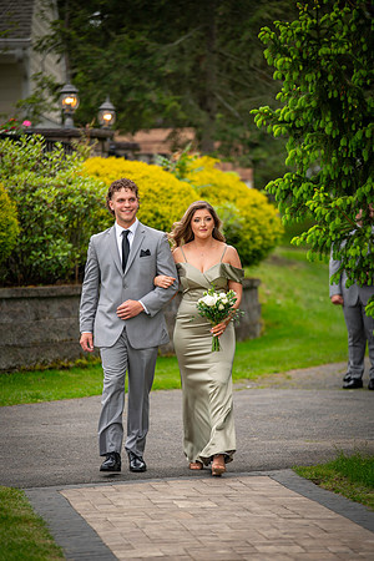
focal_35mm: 175
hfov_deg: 7.8
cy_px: 280
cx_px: 187
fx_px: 2727
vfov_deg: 11.7
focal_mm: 175
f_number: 2.8
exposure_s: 1/320
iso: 100
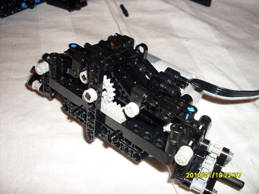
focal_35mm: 38
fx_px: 284
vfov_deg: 37.7
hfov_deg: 49.0
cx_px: 130
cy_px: 97
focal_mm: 6.3
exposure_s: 1/45
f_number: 2.8
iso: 100
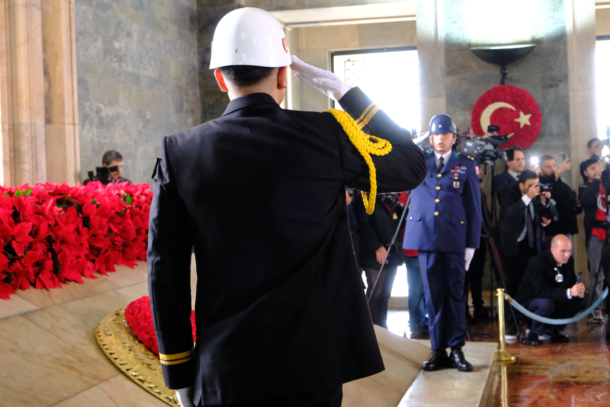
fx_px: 1152
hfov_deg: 29.7
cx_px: 307
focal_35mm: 68
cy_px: 204
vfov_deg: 20.0
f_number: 7.1
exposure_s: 1/45
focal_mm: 44.4
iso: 12800
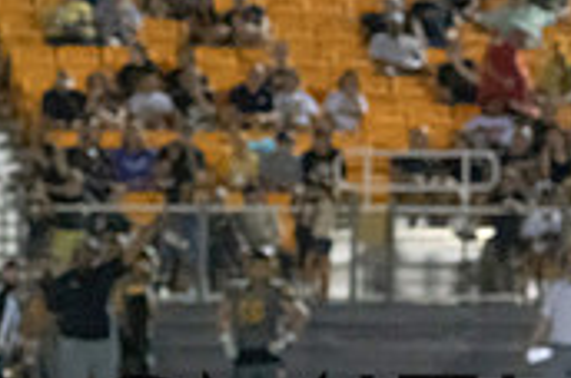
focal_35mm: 388
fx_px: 6143
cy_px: 378
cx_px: -288
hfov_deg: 5.3
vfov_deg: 3.5
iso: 20000
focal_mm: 100
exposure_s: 1/1000
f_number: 4.5
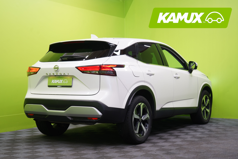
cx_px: 119
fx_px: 370
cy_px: 80
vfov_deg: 24.2
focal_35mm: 56
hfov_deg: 35.6
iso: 400
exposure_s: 1/30
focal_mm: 56
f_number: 5
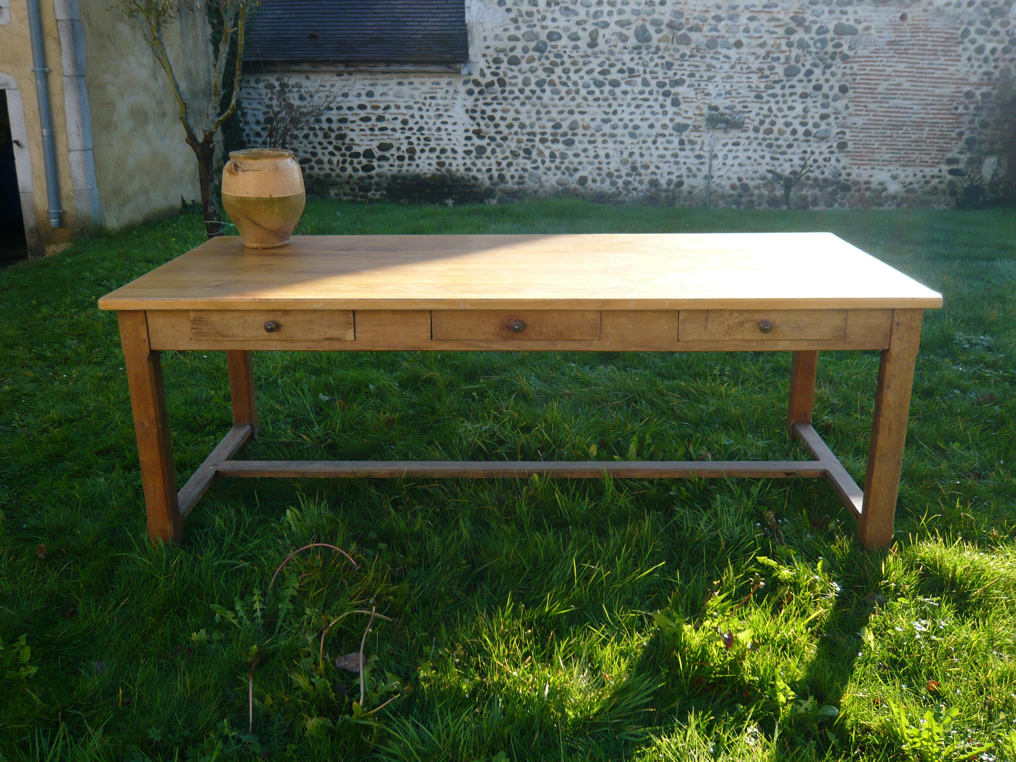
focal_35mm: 32
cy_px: 381
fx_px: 939
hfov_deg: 56.8
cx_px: 508
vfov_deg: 44.2
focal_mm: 5.2
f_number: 3
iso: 100
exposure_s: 1/320
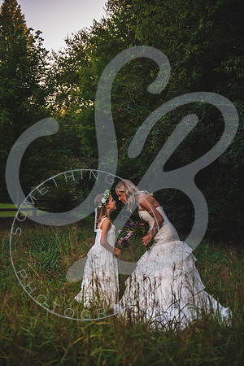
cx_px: 122
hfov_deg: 29.9
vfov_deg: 43.6
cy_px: 183
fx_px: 457
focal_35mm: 45
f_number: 2.8
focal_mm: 45
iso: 100
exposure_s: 1/200
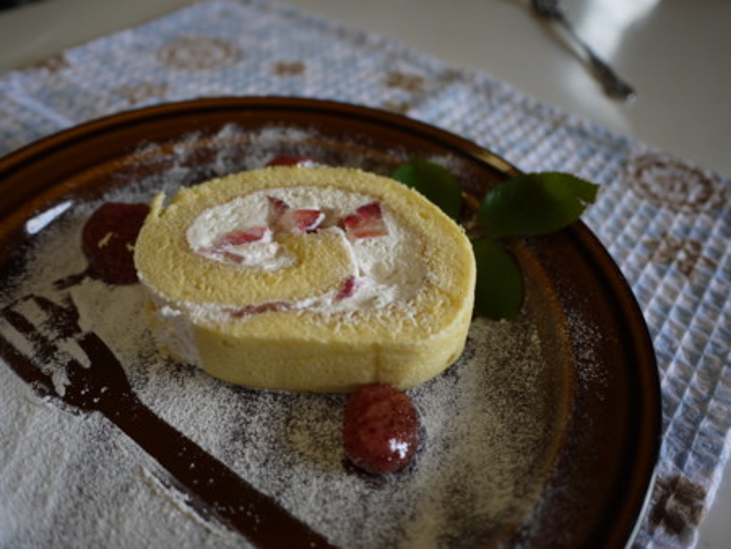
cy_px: 274
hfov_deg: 63.4
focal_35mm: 28
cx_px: 366
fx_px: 592
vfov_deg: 49.8
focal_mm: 14
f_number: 2.5
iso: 100
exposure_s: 1/125
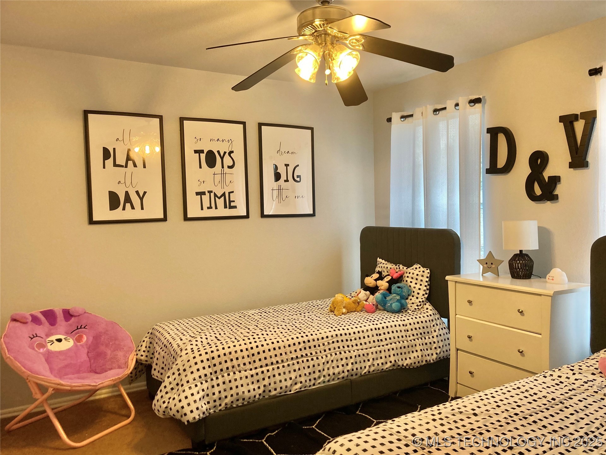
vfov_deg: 49.7
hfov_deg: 63.4
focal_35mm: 28
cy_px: 228
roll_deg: +0.7
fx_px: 490
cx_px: 303
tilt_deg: -1.2
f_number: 1.8
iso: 100
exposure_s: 1/60
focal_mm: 3.99
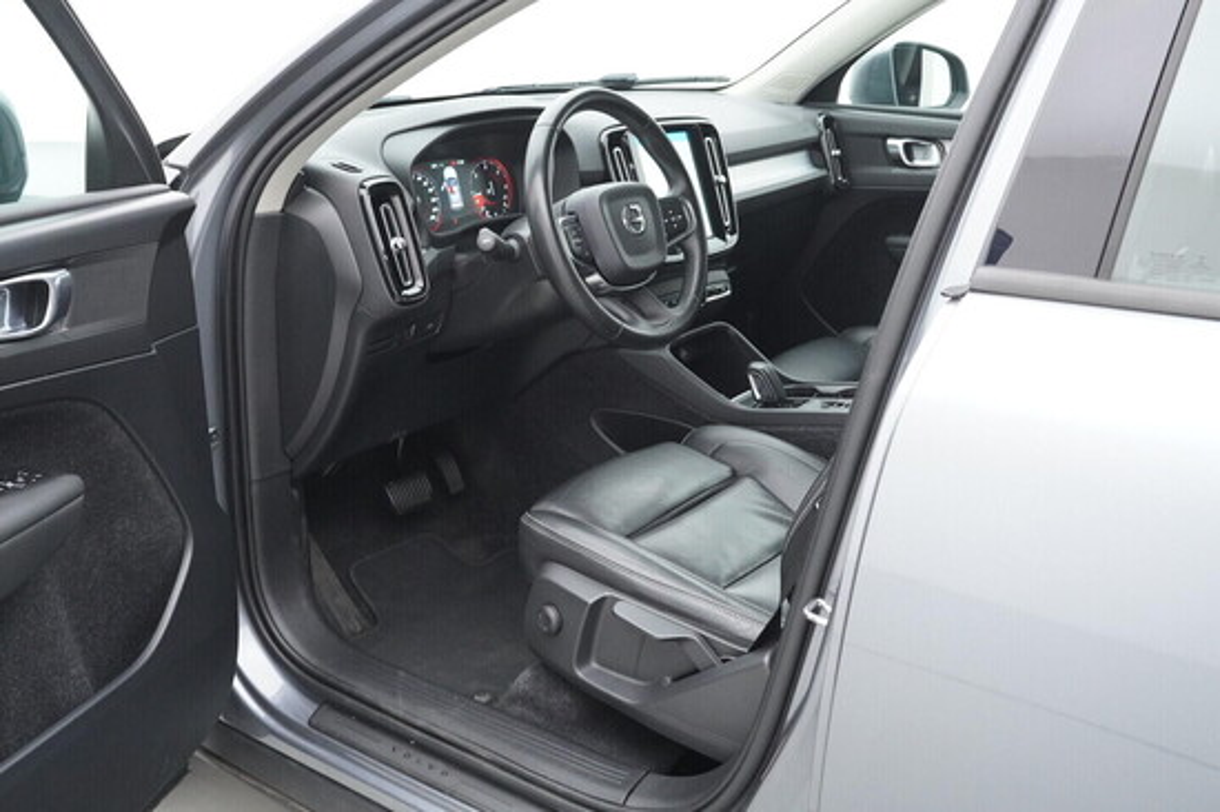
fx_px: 1219
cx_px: 610
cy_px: 406
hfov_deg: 53.2
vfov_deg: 36.8
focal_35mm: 36
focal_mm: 24
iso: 3200
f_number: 6.3
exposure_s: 1/125
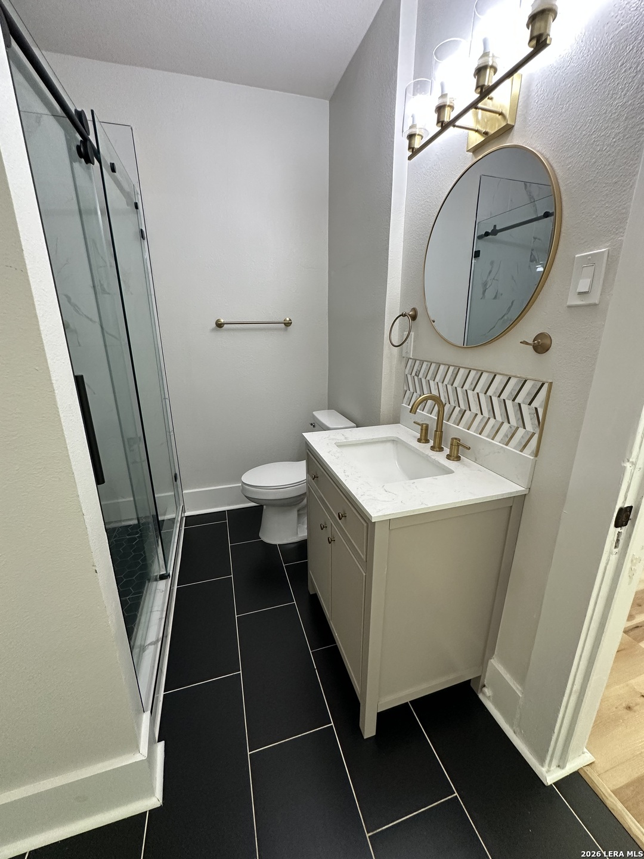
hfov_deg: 85.7
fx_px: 347
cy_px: 430
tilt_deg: -16.9
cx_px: 322
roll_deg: -0.2
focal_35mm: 14
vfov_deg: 102.1
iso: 250
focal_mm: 2.22
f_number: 2.2
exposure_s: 1/120
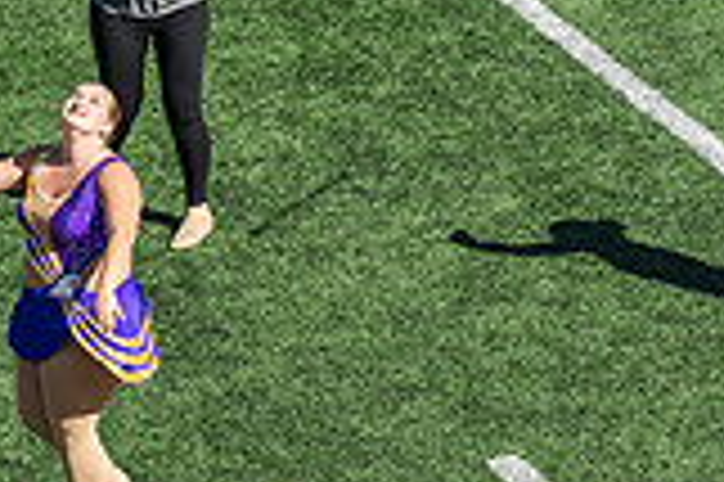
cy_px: 88
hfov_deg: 3.6
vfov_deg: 2.4
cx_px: 818
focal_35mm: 578
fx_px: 11612
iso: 100
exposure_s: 1/800
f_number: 4
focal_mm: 160
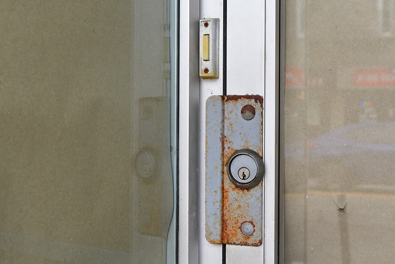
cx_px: 198
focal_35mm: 66
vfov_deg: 20.6
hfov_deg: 30.5
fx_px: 724
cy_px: 132
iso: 560
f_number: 8
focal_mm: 44
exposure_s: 1/60
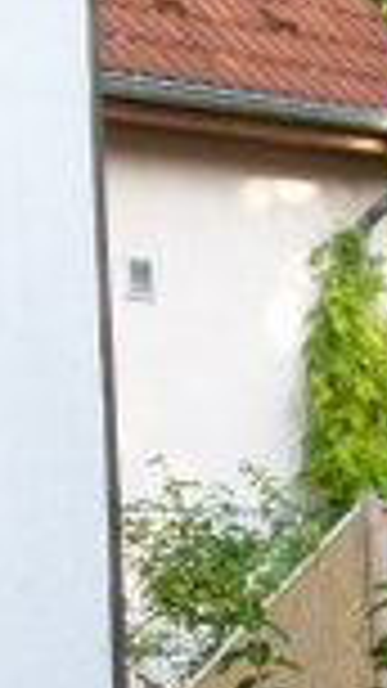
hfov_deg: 6.6
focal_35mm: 179
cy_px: 958
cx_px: 652
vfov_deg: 11.6
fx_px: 3267
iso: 100
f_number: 3.2
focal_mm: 7.6
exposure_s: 1/100
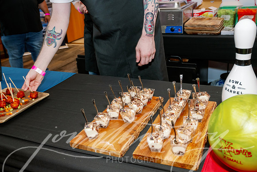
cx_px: 128
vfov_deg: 34.2
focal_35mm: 39
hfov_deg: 49.4
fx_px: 279
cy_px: 86
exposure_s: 1/100
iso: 2000
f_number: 6.3
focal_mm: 36
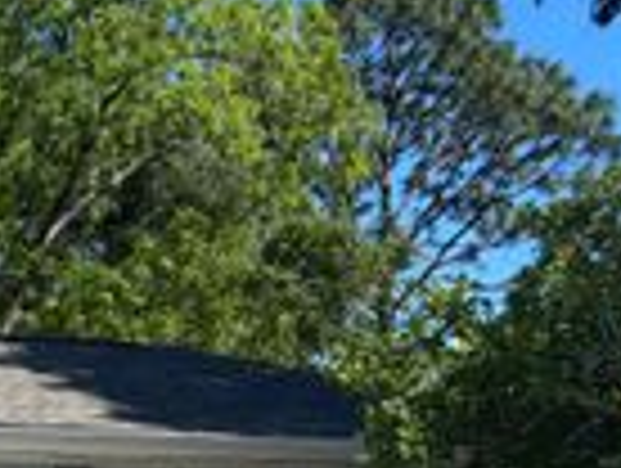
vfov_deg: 15.3
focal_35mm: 94
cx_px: -292
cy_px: 547
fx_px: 1689
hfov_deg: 18.6
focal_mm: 5.96
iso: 50
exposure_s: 1/4082
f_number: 1.6
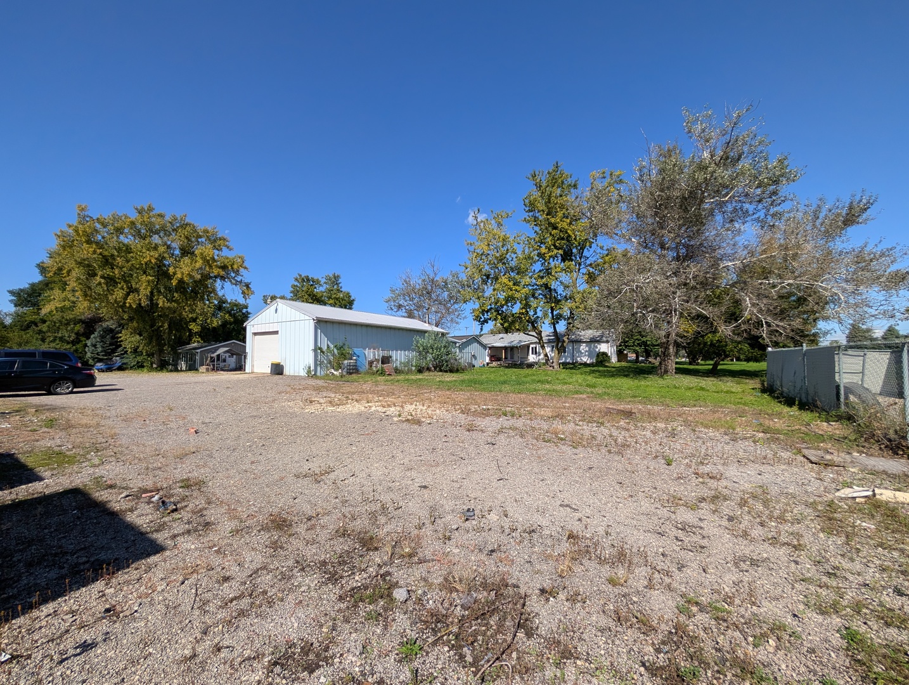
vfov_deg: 94.7
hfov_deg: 110.5
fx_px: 316
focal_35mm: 12
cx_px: 454
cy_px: 342
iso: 54
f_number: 1.7
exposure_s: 1/5319
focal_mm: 2.02
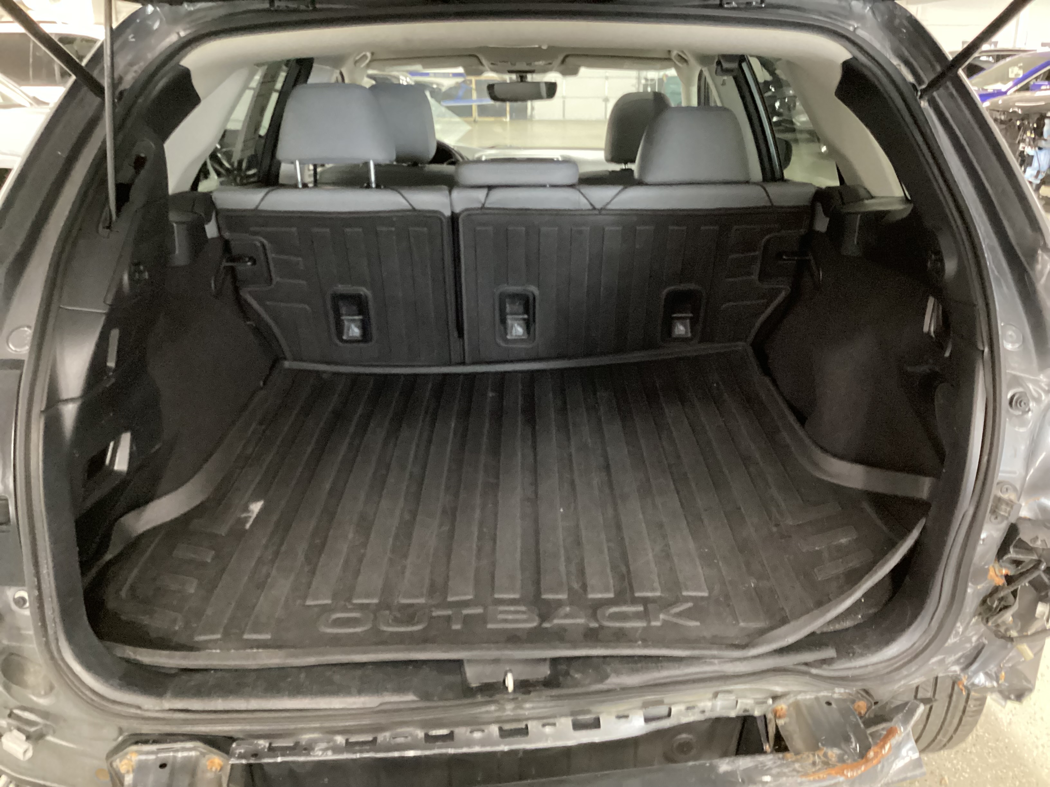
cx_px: 525
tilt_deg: -20.9
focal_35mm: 31
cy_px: 394
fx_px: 940
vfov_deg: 45.4
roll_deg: -0.5
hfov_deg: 58.4
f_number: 2.4
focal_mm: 3.3
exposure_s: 1/17
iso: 640
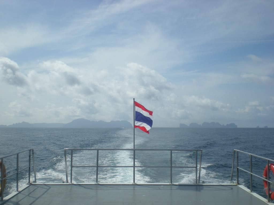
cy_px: 102
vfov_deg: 32.9
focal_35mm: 44
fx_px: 348
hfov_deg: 42.9
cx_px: 137
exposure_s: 1/737
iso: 50
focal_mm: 7.4
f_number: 4.9
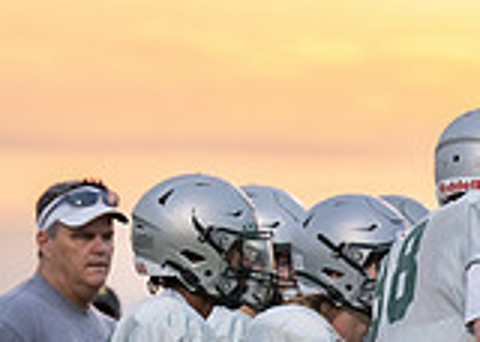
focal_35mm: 661
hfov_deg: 3.0
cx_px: 615
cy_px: 463
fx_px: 9003
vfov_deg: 2.2
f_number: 2.8
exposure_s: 1/1250
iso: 1250
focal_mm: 146
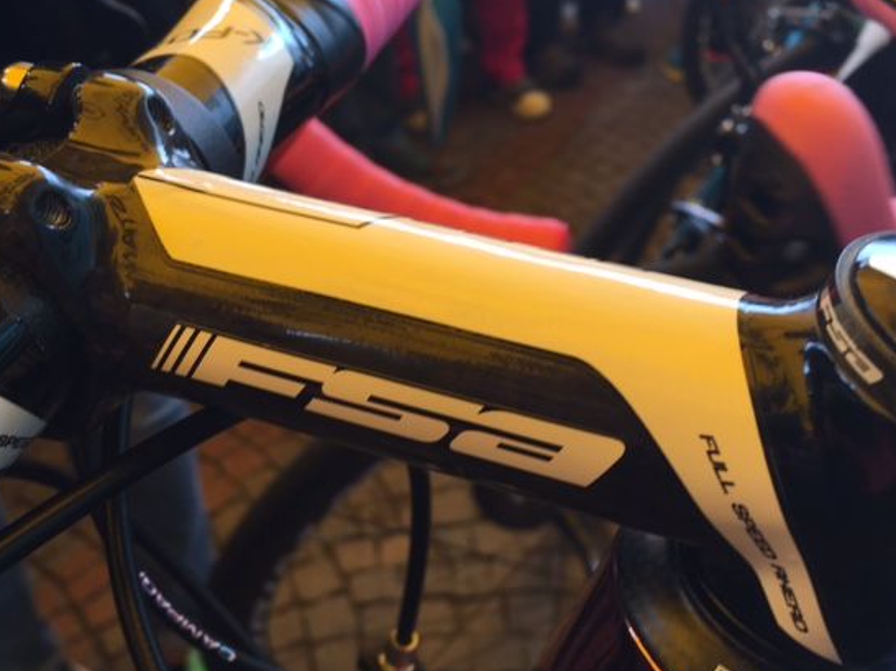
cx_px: 374
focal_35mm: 34
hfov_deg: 53.7
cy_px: 351
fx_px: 880
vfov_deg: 41.8
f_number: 2.2
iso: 32
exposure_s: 1/50
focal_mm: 4.15
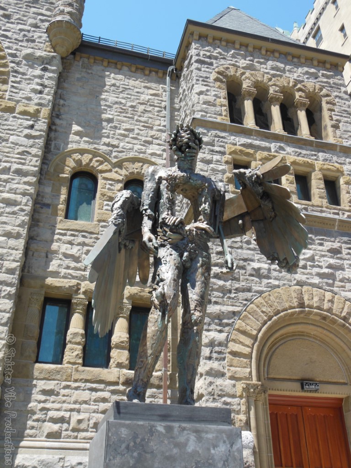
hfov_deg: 37.7
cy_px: 234
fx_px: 514
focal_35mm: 38
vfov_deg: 49.0
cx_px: 176
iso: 125
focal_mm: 6.8
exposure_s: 1/640
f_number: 3.6
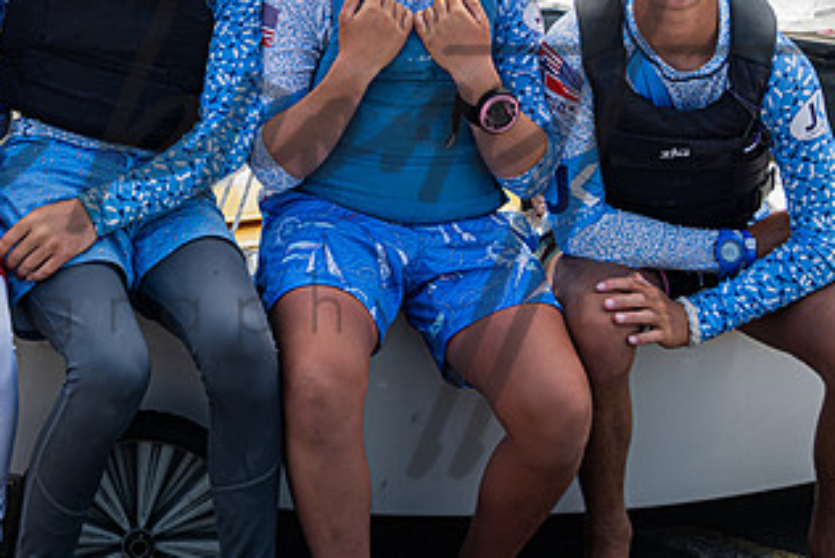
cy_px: -1
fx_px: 3017
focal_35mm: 130
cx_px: 359
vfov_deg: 10.5
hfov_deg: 15.8
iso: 250
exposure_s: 1/400
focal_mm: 58
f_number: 5.6
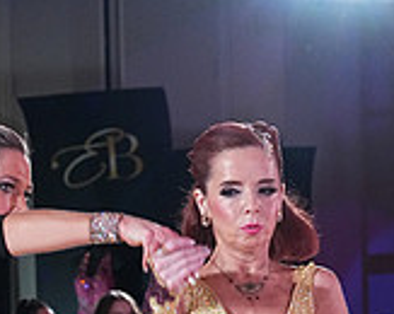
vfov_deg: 6.2
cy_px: 582
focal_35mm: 244
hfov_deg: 7.9
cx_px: 108
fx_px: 2842
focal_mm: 73
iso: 5000
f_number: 5
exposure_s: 1/400
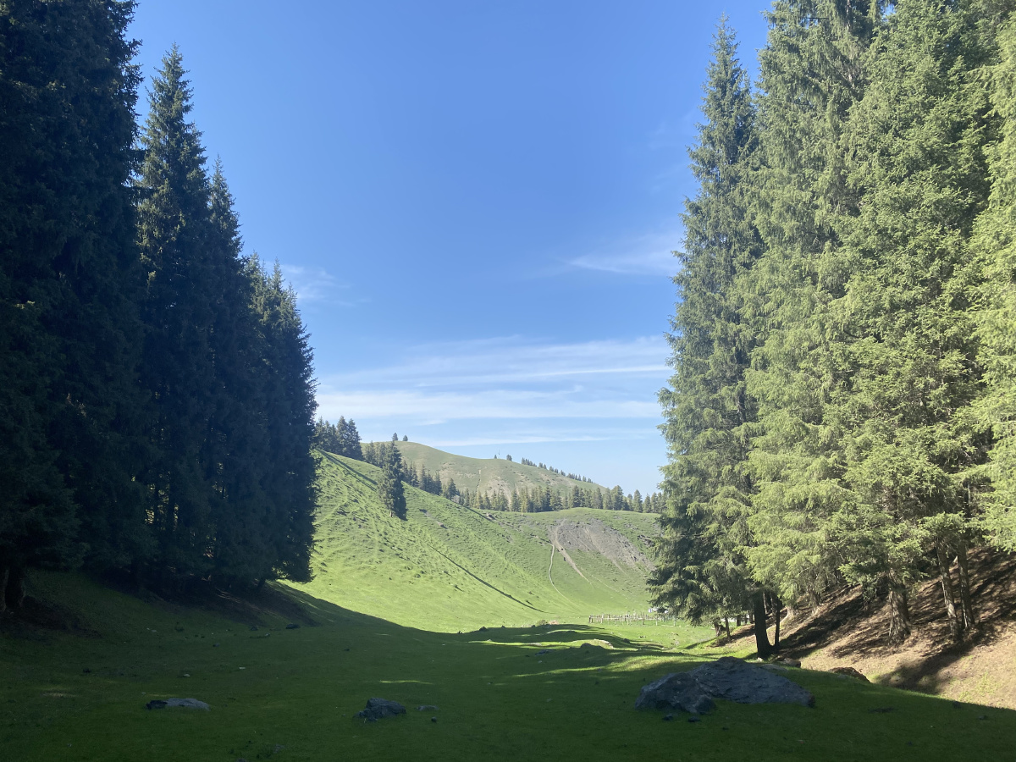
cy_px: 381
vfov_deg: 53.1
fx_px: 763
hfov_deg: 67.3
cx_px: 508
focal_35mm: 26
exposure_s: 1/1704
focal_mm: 4.25
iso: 32
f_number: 1.8
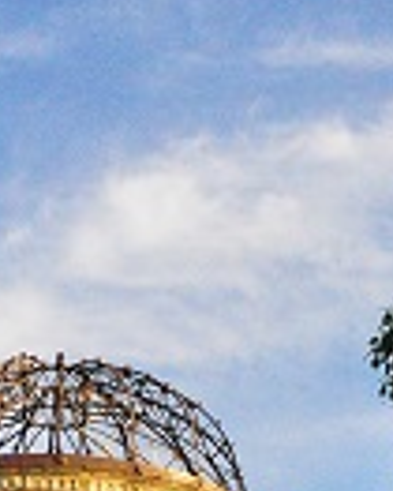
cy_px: 735
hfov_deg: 13.3
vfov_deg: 15.3
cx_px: 109
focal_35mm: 116
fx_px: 1685
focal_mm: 18
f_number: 7.1
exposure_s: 1/4000
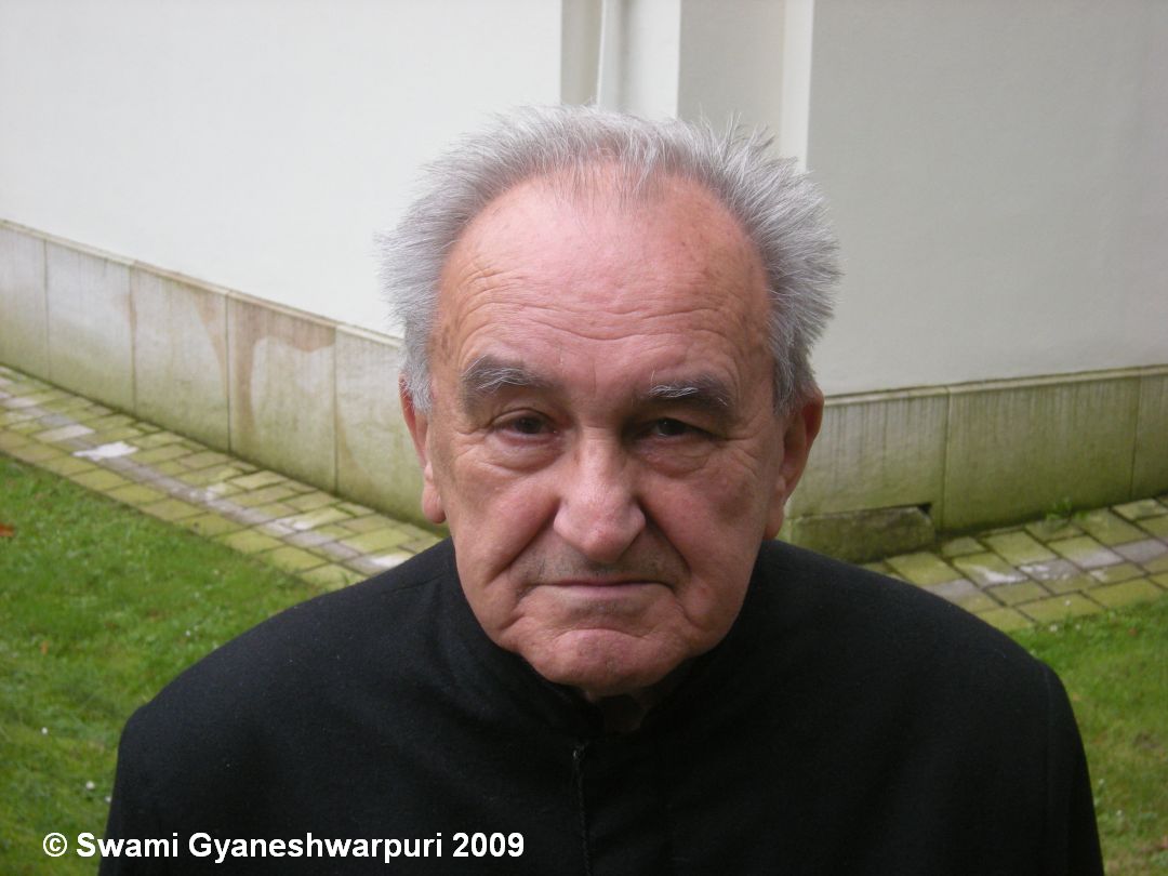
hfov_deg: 28.2
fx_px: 2328
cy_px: 438
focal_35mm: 69
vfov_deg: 21.3
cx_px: 584
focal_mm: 11.5
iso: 166
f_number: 4.4
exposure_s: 1/125
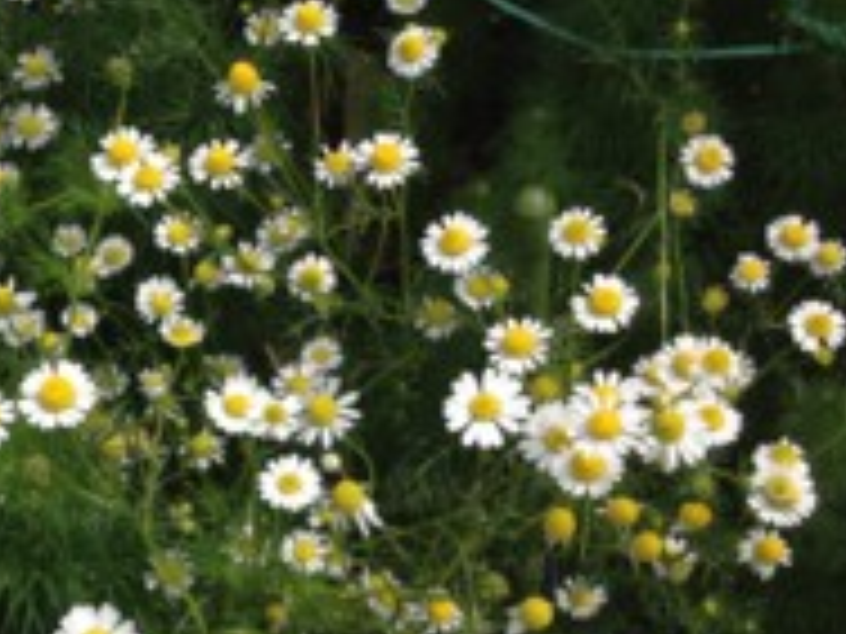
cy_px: 427
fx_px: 2053
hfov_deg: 22.5
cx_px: 14
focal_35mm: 84
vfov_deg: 17.5
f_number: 2.4
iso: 64
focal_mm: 4.28
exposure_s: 1/1151
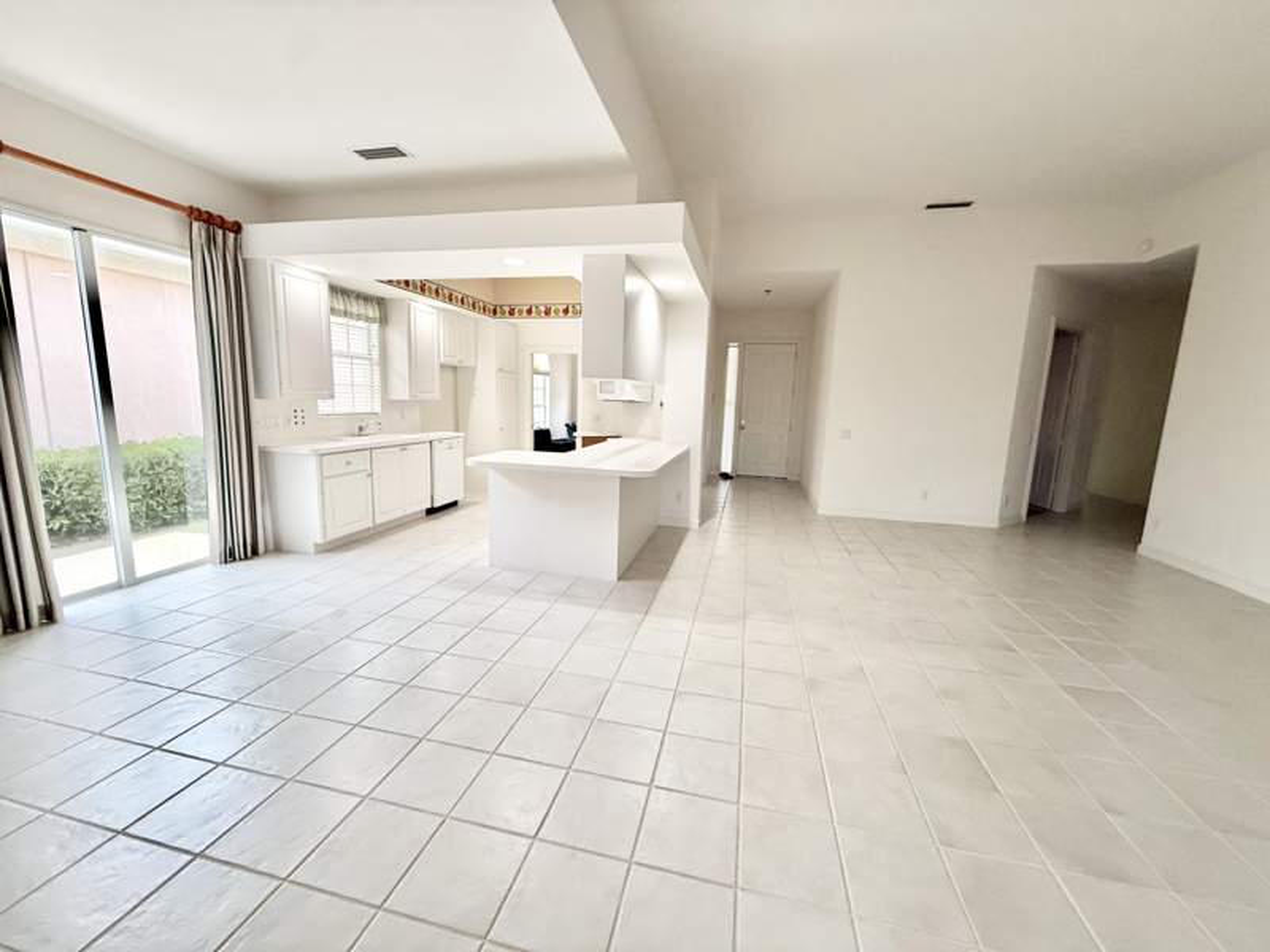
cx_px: 635
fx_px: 514
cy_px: 476
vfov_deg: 85.7
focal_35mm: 14
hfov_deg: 102.1
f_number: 2.2
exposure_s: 1/120
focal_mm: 2.22
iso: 250
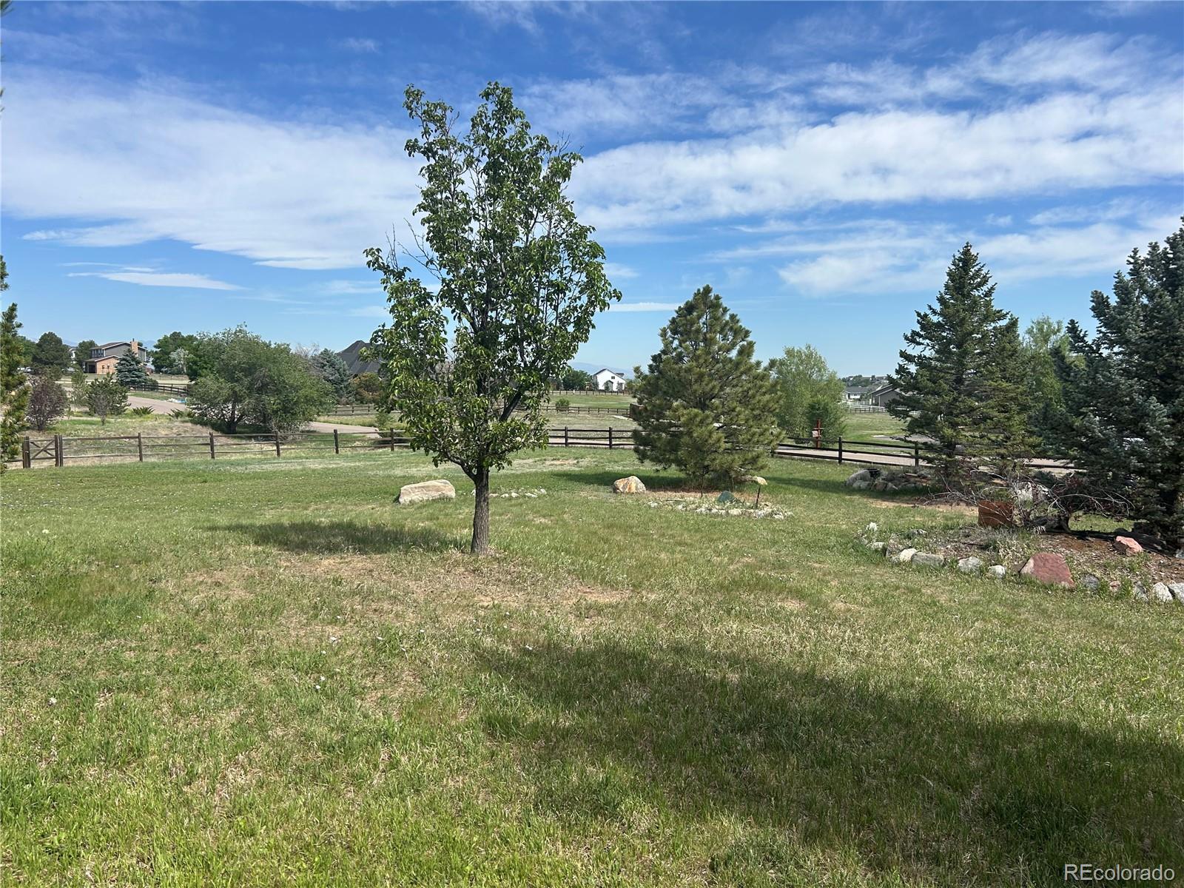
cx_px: 592
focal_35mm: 26
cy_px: 444
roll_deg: +0.1
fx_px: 889
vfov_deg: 53.1
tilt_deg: -4.9
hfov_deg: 67.3
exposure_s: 1/4115
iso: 50
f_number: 1.5
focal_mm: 5.7
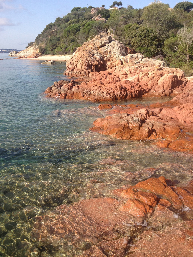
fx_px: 260
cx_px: 96
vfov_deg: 52.6
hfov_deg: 40.7
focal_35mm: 35
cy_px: 128
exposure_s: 1/1126
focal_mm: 4.28
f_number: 2.4
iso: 64
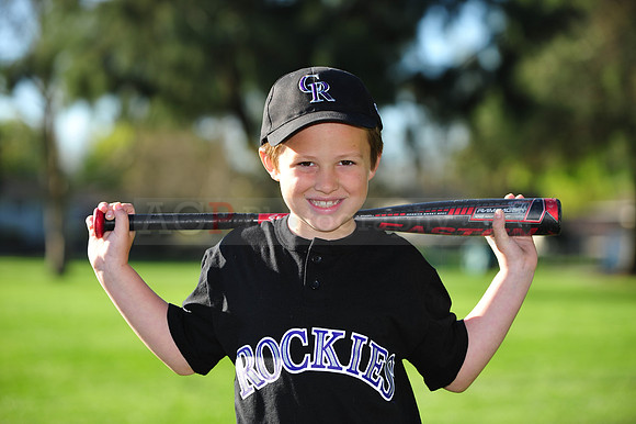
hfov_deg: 15.8
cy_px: 212
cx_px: 318
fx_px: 2295
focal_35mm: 130
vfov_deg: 10.5
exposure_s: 1/640
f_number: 4.5
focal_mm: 130
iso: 200
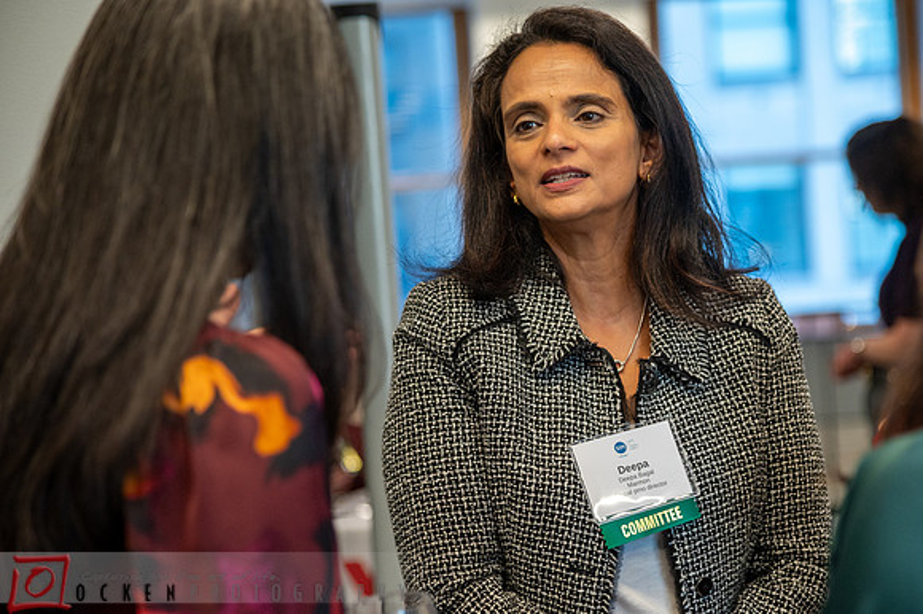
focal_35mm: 119
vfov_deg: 11.5
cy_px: 348
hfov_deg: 17.2
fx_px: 3054
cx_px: 524
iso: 1600
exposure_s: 1/125
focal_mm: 105
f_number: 4
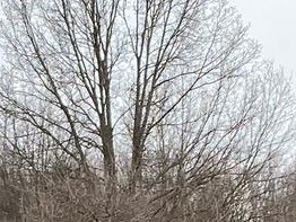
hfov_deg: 9.5
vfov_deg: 6.6
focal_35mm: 203
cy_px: 694
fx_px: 1737
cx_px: -98
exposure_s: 1/255
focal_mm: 4.25
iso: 32
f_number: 1.8
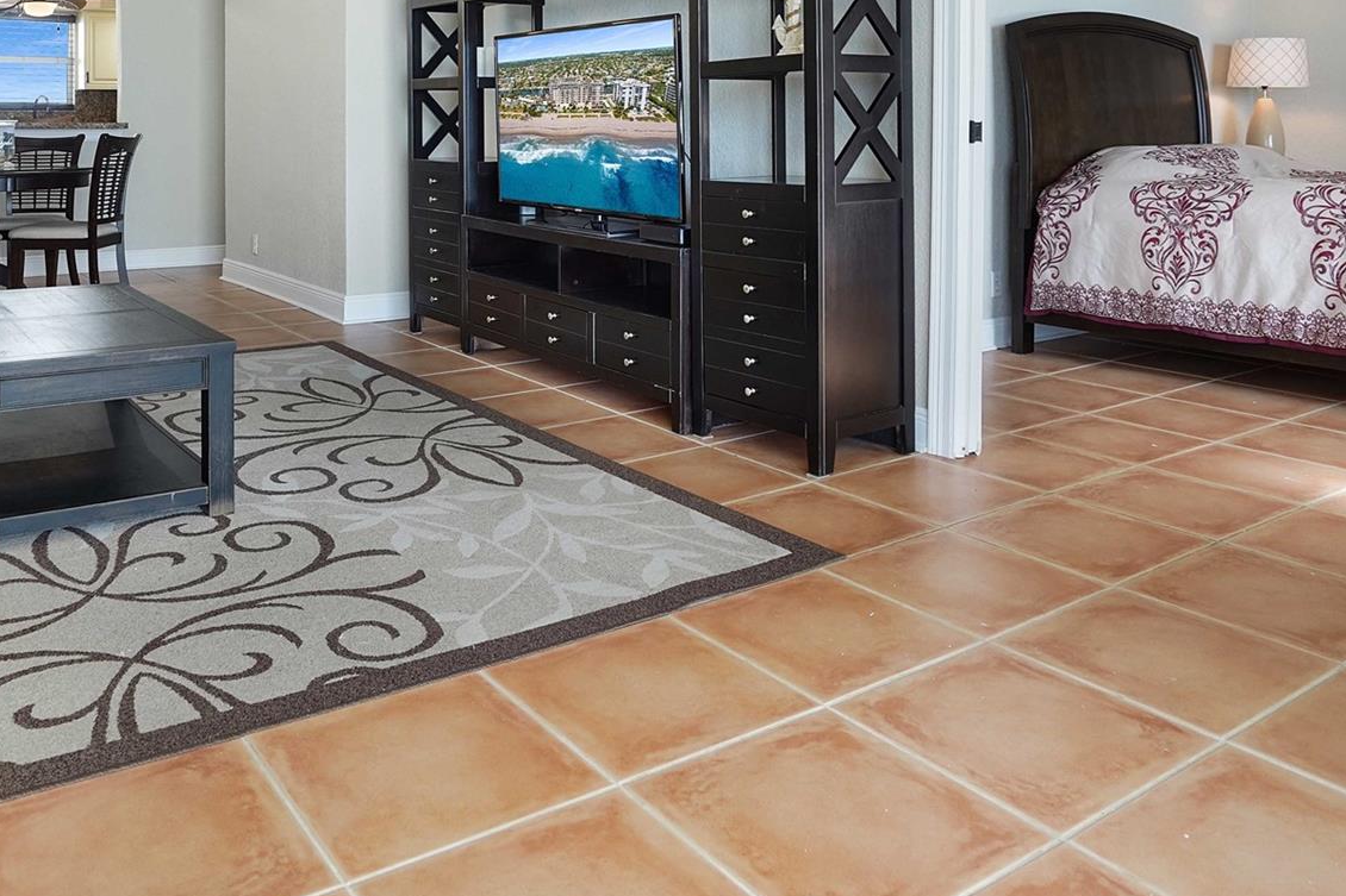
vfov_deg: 41.7
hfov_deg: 63.0
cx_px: 529
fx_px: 1084
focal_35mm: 29
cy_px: 108
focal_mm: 16
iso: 1000
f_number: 5
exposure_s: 1/200
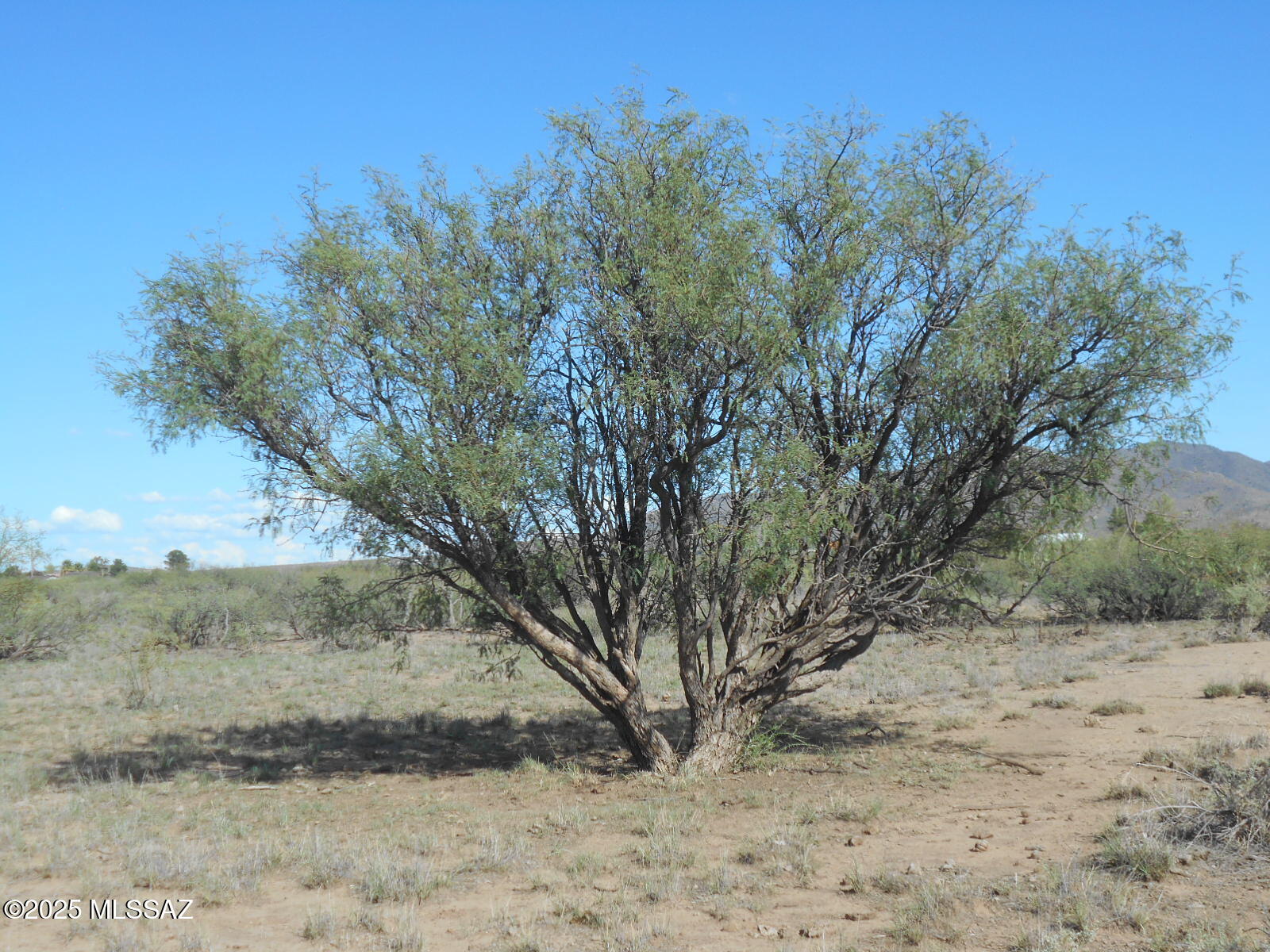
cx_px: 635
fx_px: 1798
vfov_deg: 29.7
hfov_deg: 38.9
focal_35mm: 49
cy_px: 476
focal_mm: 8.8
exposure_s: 1/640
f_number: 4.5
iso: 80
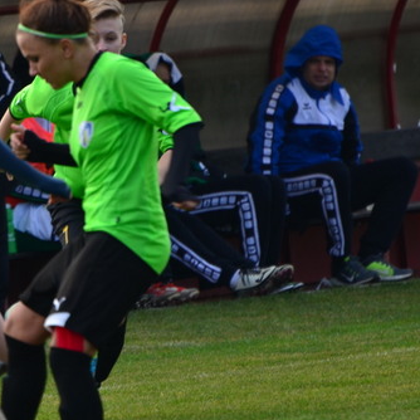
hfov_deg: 2.1
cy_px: 293
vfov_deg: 2.1
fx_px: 11723
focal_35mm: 854
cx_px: 39
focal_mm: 280
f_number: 5.6
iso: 200
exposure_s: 1/500
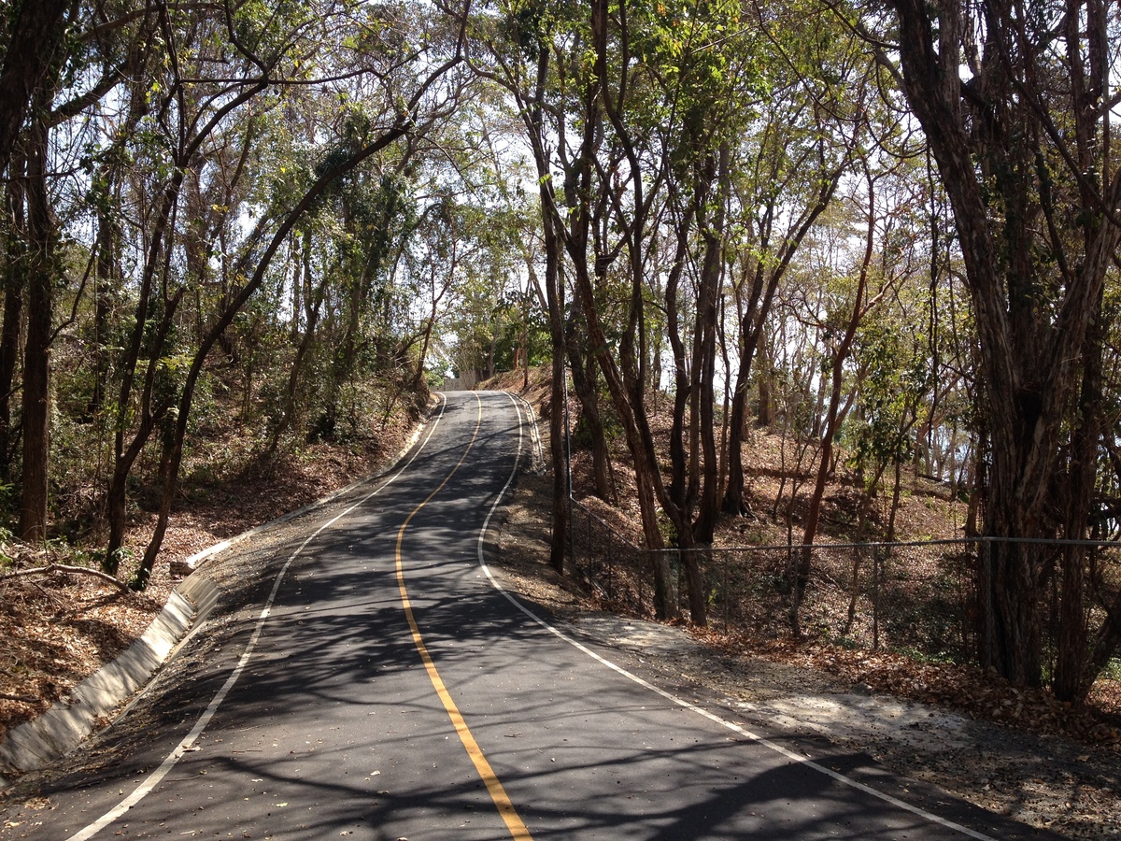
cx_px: 560
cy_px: 420
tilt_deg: -4.3
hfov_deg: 52.6
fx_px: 1133
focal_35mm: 35
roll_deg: +1.0
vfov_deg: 40.7
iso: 50
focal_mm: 4.28
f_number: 2.4
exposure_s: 1/620
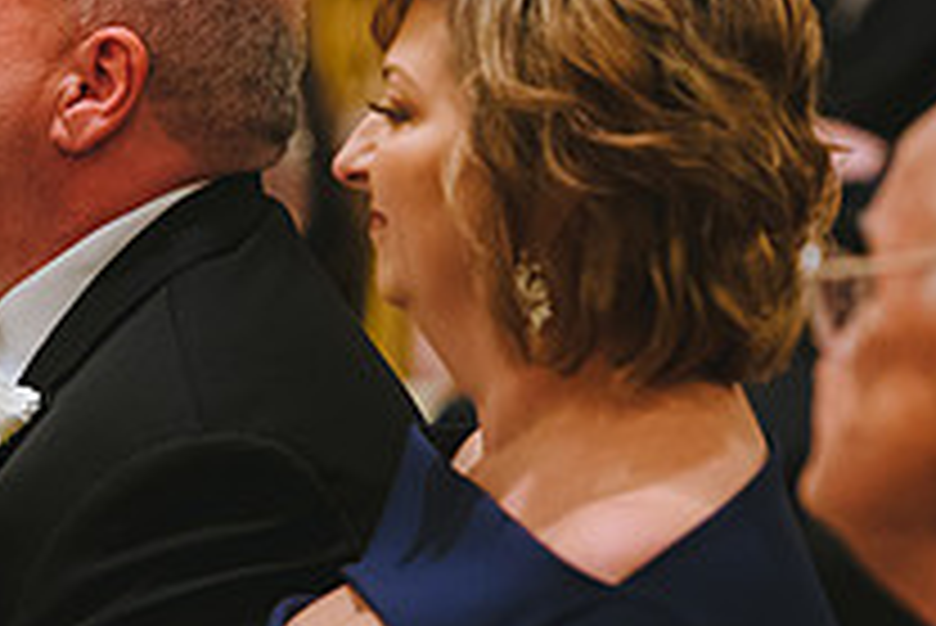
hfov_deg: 4.8
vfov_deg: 3.2
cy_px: 534
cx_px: 500
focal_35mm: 433
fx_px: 11265
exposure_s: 1/320
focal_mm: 155
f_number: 2.8
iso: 1600
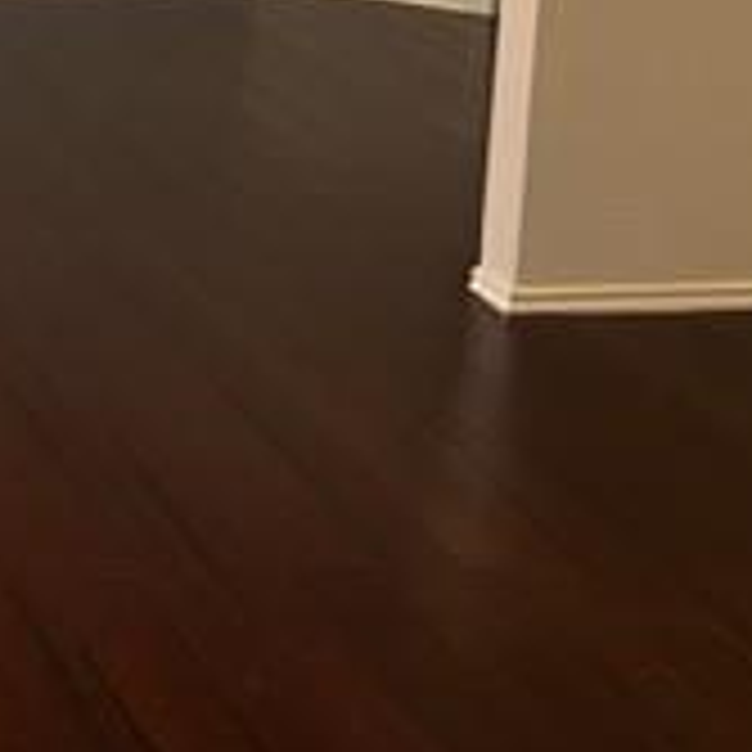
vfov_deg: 18.9
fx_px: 2163
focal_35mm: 88
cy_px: -95
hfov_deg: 16.4
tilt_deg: -10.0
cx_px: -621
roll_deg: +0.8
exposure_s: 1/60
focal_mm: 5.7
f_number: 1.5
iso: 125
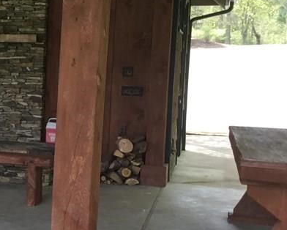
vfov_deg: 19.4
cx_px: -72
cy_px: 120
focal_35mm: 79
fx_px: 671
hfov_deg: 22.0
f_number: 2.4
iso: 40
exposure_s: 1/120
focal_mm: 3.3
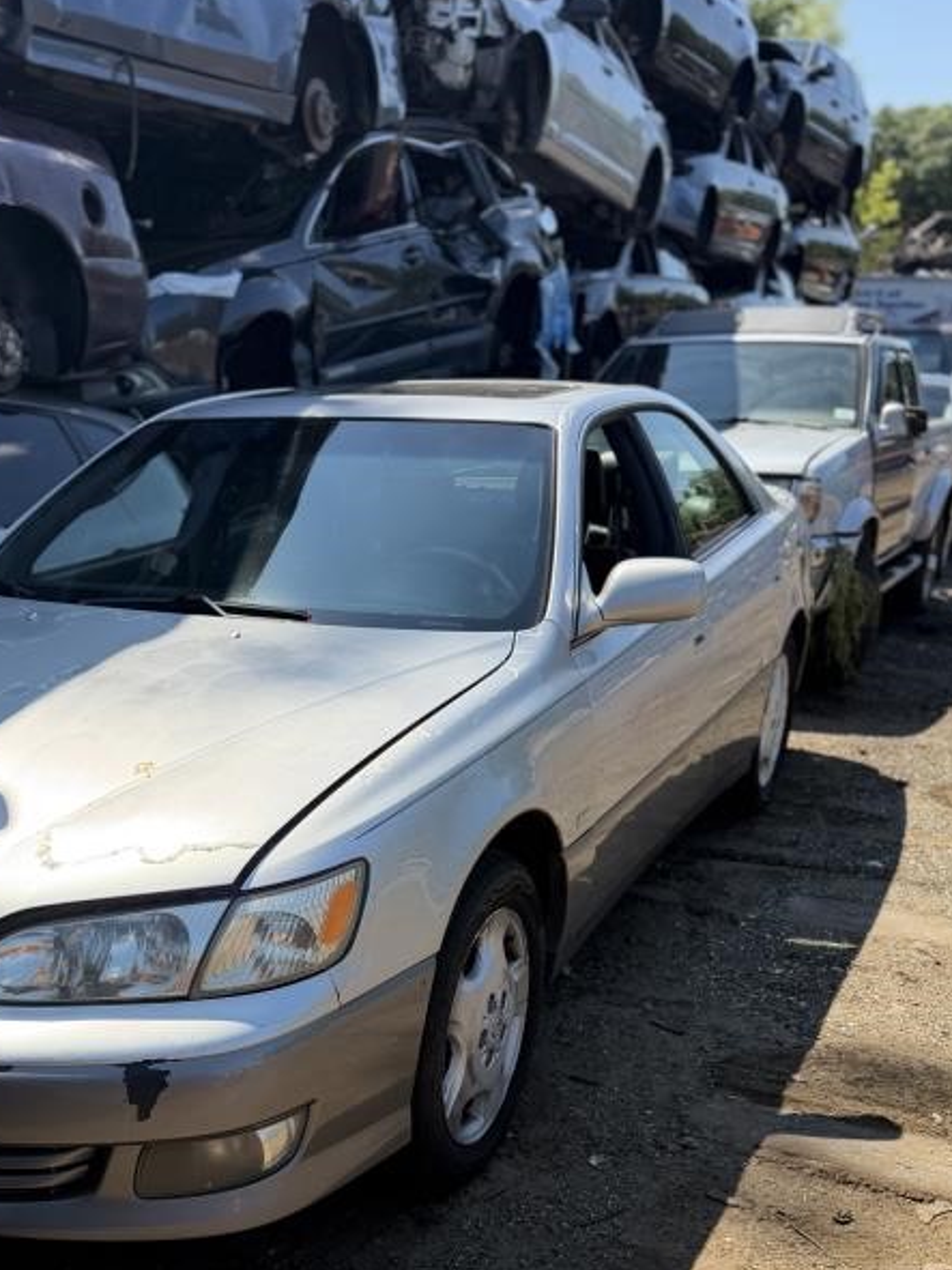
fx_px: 1431
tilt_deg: -19.9
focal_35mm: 39
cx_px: 260
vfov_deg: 47.0
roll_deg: +0.1
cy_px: 864
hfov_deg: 36.1
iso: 80
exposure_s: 1/2000
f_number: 1.78
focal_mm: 6.76
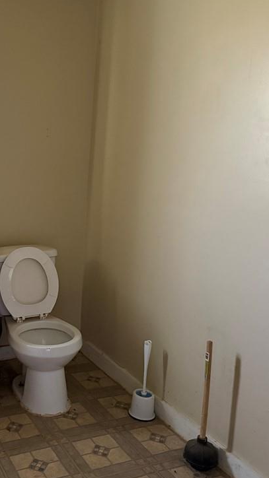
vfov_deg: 54.0
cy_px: 238
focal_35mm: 37
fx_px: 469
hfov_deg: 30.4
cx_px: 20
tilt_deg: -10.1
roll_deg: -1.5
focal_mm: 6.76
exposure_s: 1/40
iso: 800
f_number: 1.78
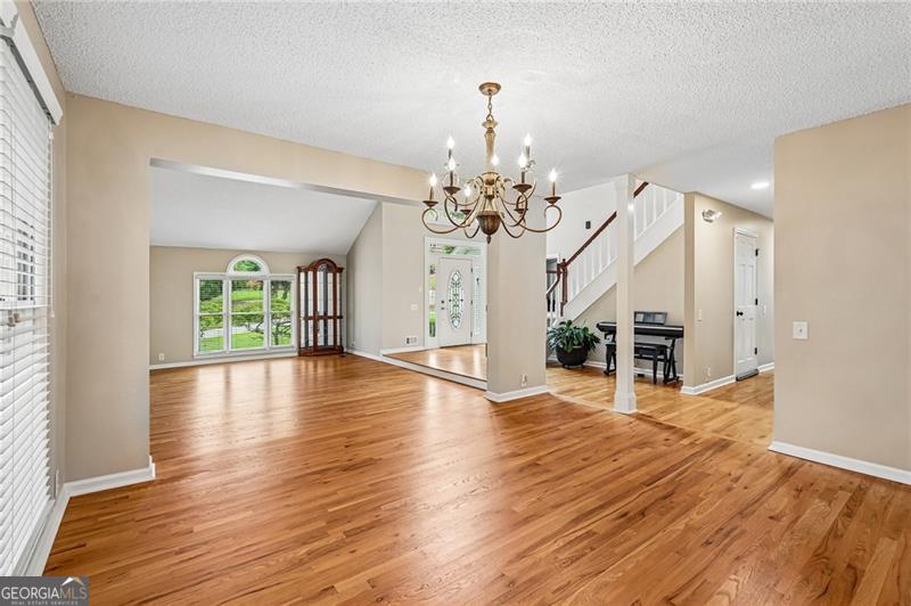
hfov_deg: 96.8
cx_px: 456
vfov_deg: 73.6
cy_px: 303
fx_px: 405
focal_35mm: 16
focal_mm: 16
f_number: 8
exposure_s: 1/30
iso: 800
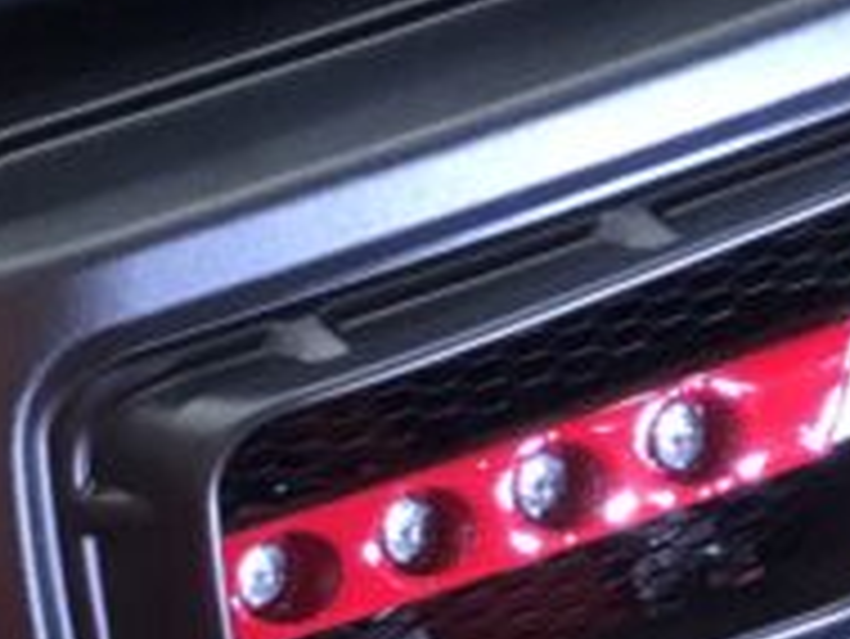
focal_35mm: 361
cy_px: 396
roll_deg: +13.4
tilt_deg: -16.9
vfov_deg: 4.1
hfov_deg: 5.3
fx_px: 8870
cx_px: -1286
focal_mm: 6.6
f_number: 2.8
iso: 160
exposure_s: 1/30
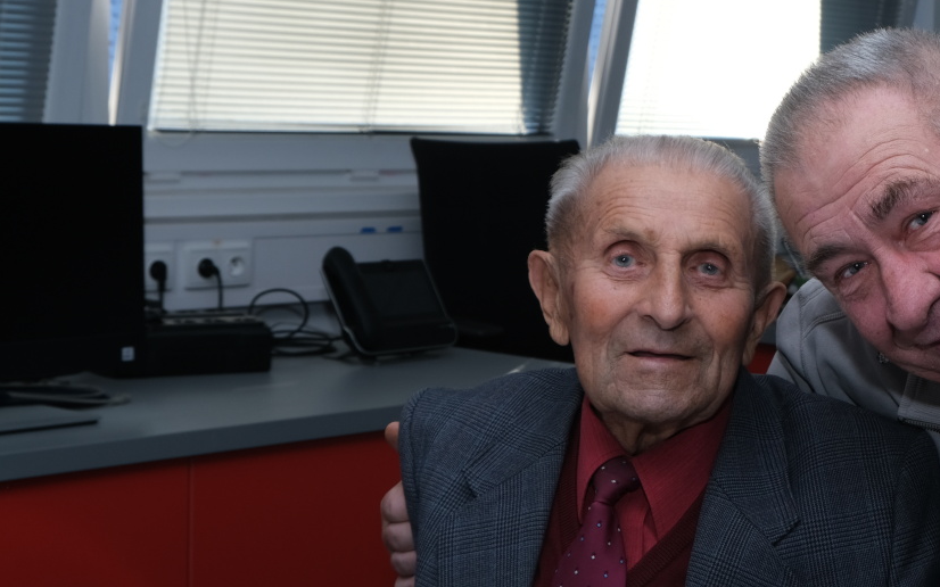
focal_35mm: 75
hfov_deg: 26.5
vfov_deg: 17.4
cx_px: 855
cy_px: 283
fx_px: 1921
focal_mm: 25.4
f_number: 7.1
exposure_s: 1/250
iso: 250
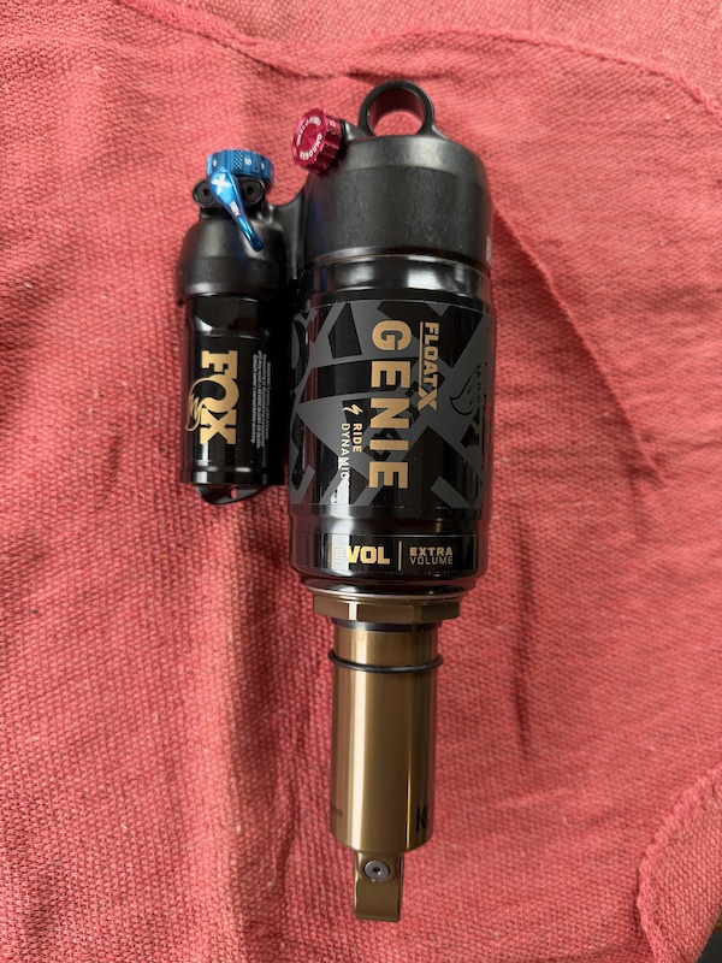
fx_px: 667
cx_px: 361
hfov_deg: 56.8
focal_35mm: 24
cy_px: 482
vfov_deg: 71.6
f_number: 1.78
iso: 125
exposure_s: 1/121
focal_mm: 6.76
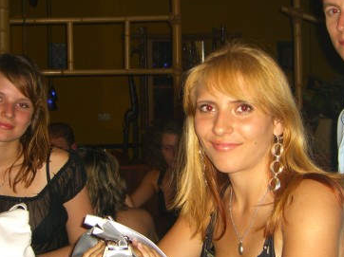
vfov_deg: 23.2
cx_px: 193
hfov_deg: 30.7
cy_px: 104
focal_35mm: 63
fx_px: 626
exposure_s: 1/60
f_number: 2.8
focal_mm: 7.9
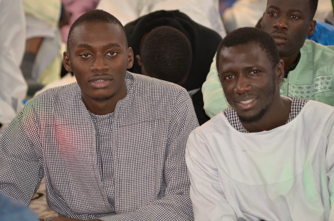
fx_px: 1875
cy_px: 110
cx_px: 167
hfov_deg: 10.2
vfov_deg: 6.8
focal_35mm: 202
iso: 640
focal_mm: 135
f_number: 4.2
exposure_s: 1/50
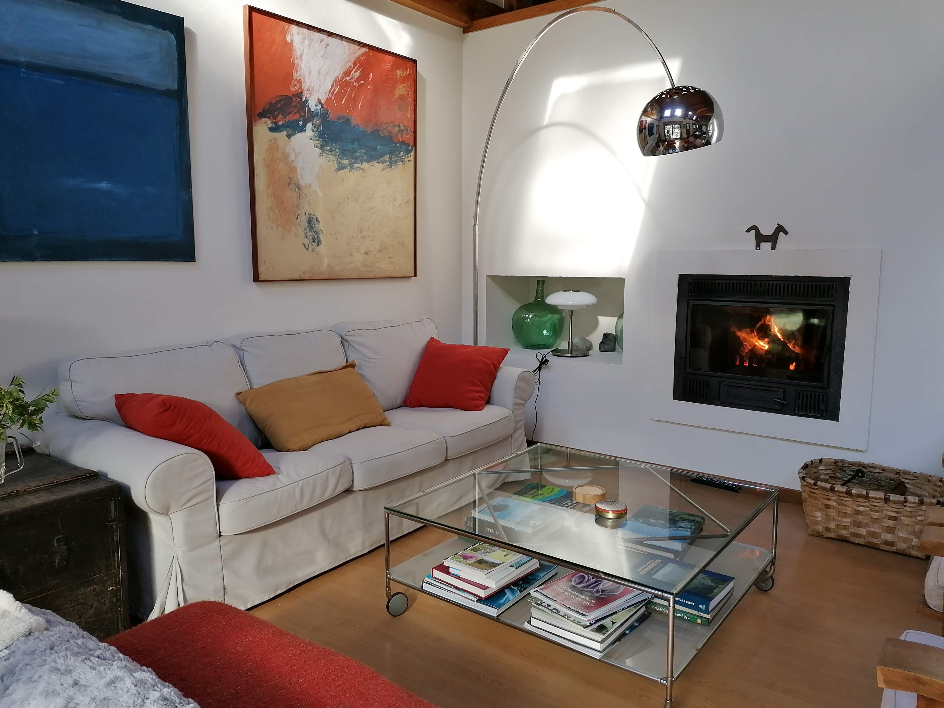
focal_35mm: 27
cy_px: 354
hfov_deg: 65.3
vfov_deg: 51.4
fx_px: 736
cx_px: 472
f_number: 1.8
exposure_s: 1/120
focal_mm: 4.75
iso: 80
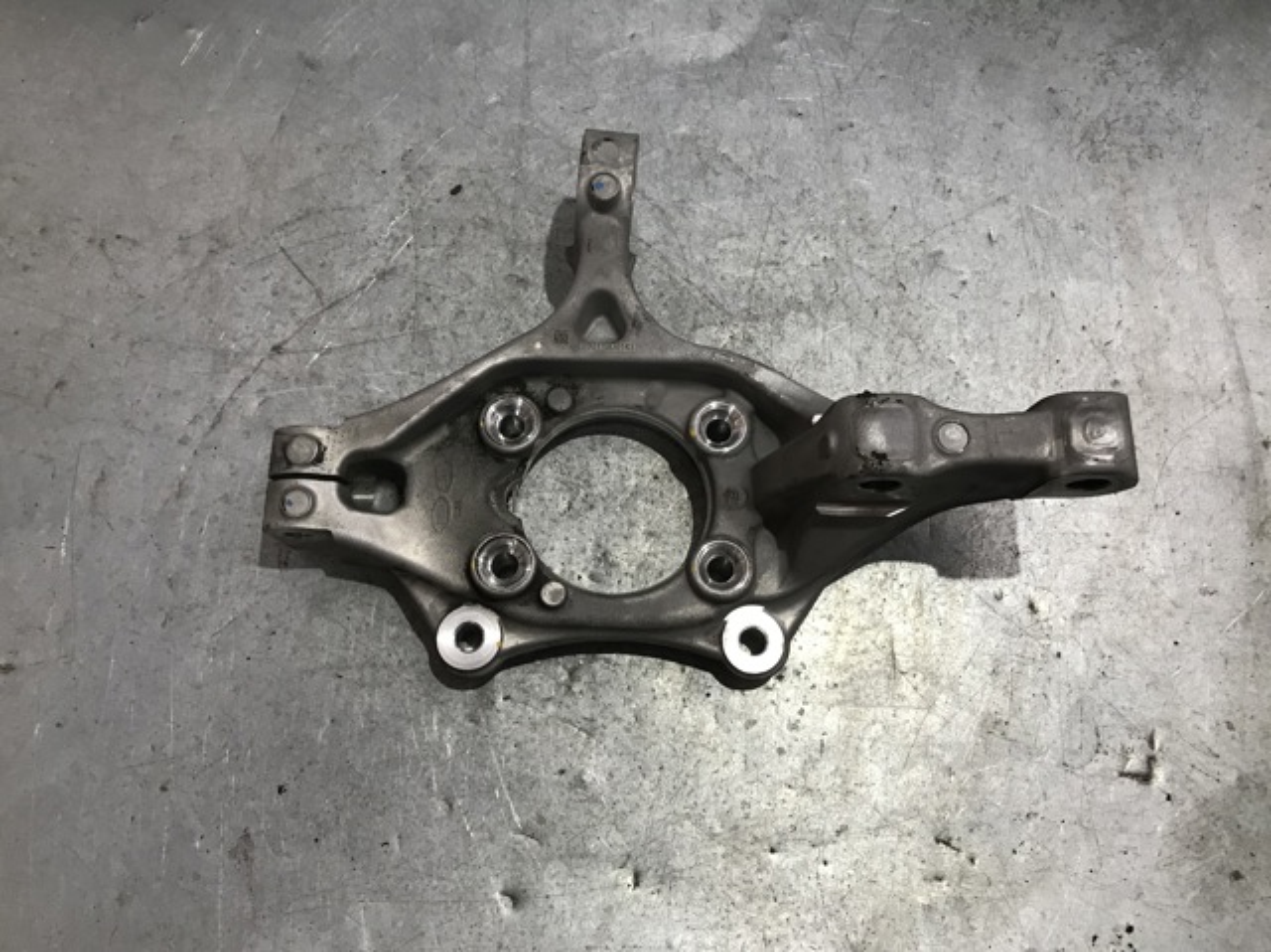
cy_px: 476
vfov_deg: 49.7
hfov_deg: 63.5
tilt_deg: -74.2
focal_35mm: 28
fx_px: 1027
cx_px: 636
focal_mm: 3.99
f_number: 1.8
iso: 40
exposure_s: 1/15
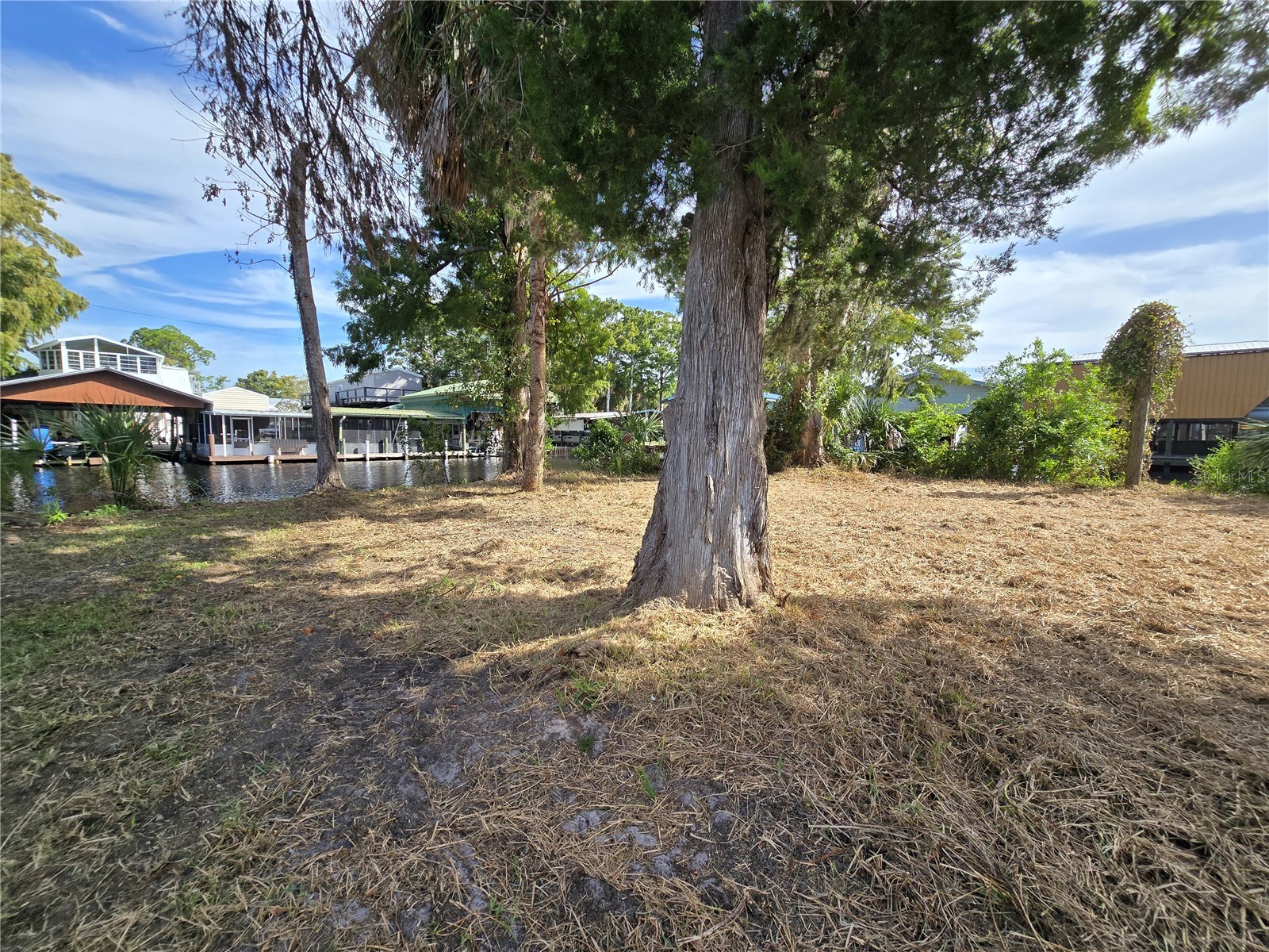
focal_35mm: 13
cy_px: 476
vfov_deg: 89.9
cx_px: 634
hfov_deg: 106.2
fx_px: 477
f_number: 2.2
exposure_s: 1/1358
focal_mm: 2.2
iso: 50
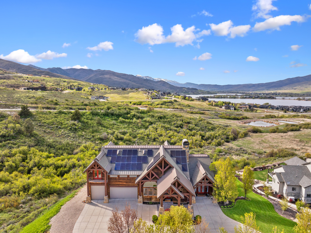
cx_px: 156
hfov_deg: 71.6
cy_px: 116
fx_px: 215
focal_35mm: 24
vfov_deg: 56.8
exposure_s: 1/500
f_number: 5
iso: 100
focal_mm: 12.29
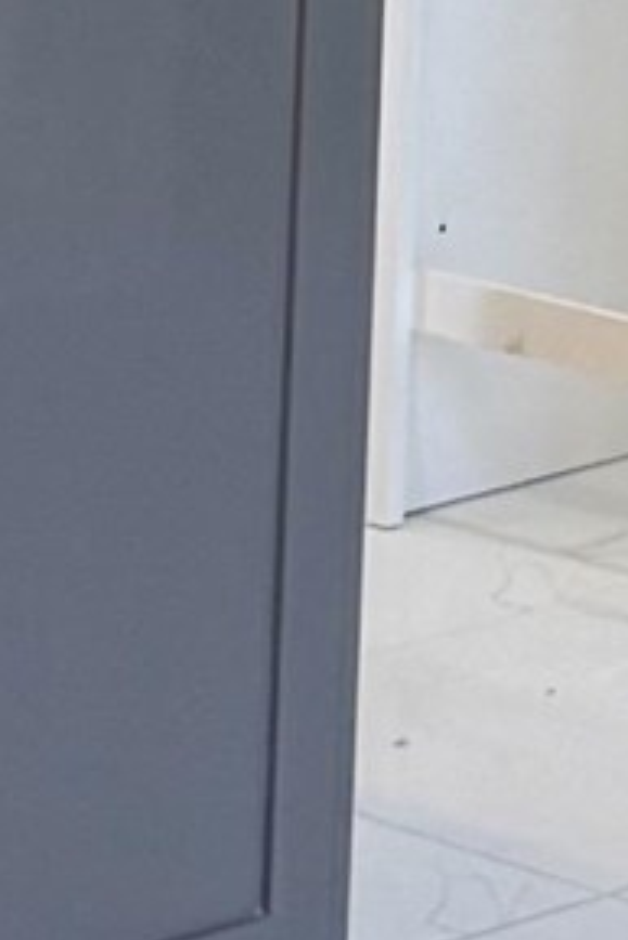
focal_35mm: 265
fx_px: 6925
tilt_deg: +1.3
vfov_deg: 7.2
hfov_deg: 5.0
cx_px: 1575
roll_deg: -1.3
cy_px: -1441
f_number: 1.78
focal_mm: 6.76
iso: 80
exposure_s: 1/120
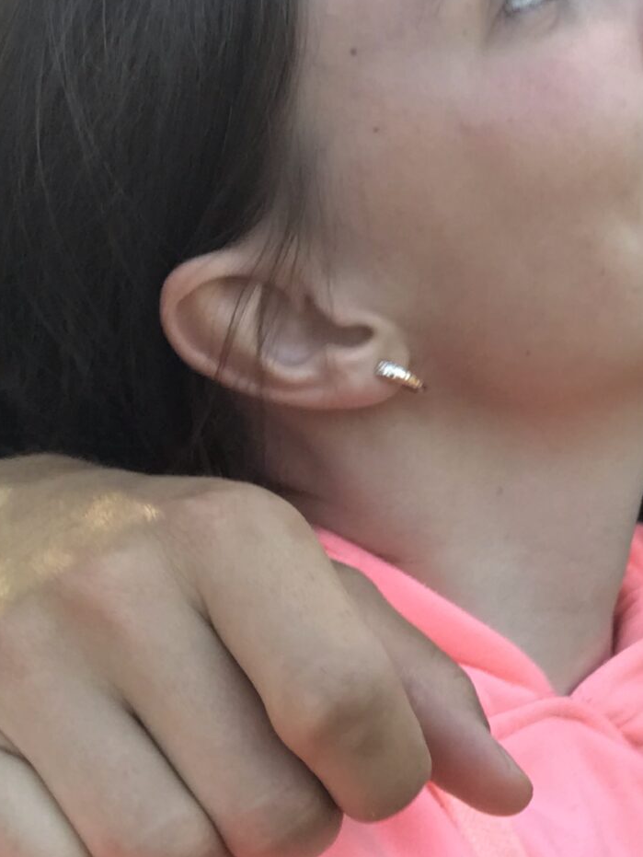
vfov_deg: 22.1
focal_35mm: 88
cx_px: 874
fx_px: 2178
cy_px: 254
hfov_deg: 15.8
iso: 25
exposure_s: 1/50
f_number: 2.2
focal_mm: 2.87
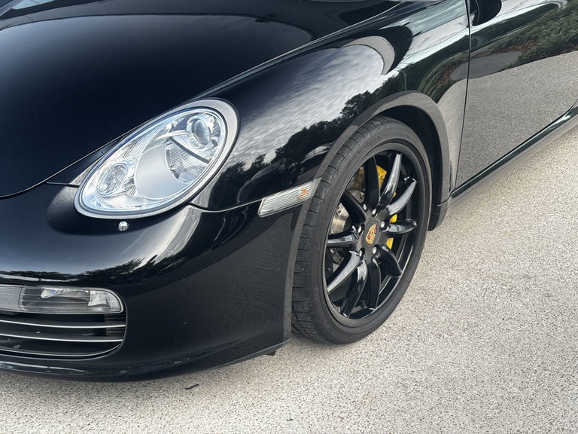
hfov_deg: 36.8
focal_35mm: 52
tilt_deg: -23.7
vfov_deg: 28.0
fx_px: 868
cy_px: 217
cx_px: 289
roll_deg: +1.3
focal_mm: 5.96
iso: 32
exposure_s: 1/248
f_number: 1.6
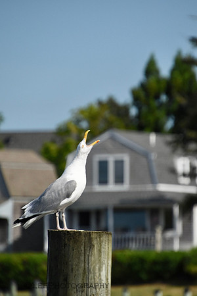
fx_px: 4063
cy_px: 148
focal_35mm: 495
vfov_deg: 4.2
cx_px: 98
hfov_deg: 2.8
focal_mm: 330
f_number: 8
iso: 1000
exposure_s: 1/1500
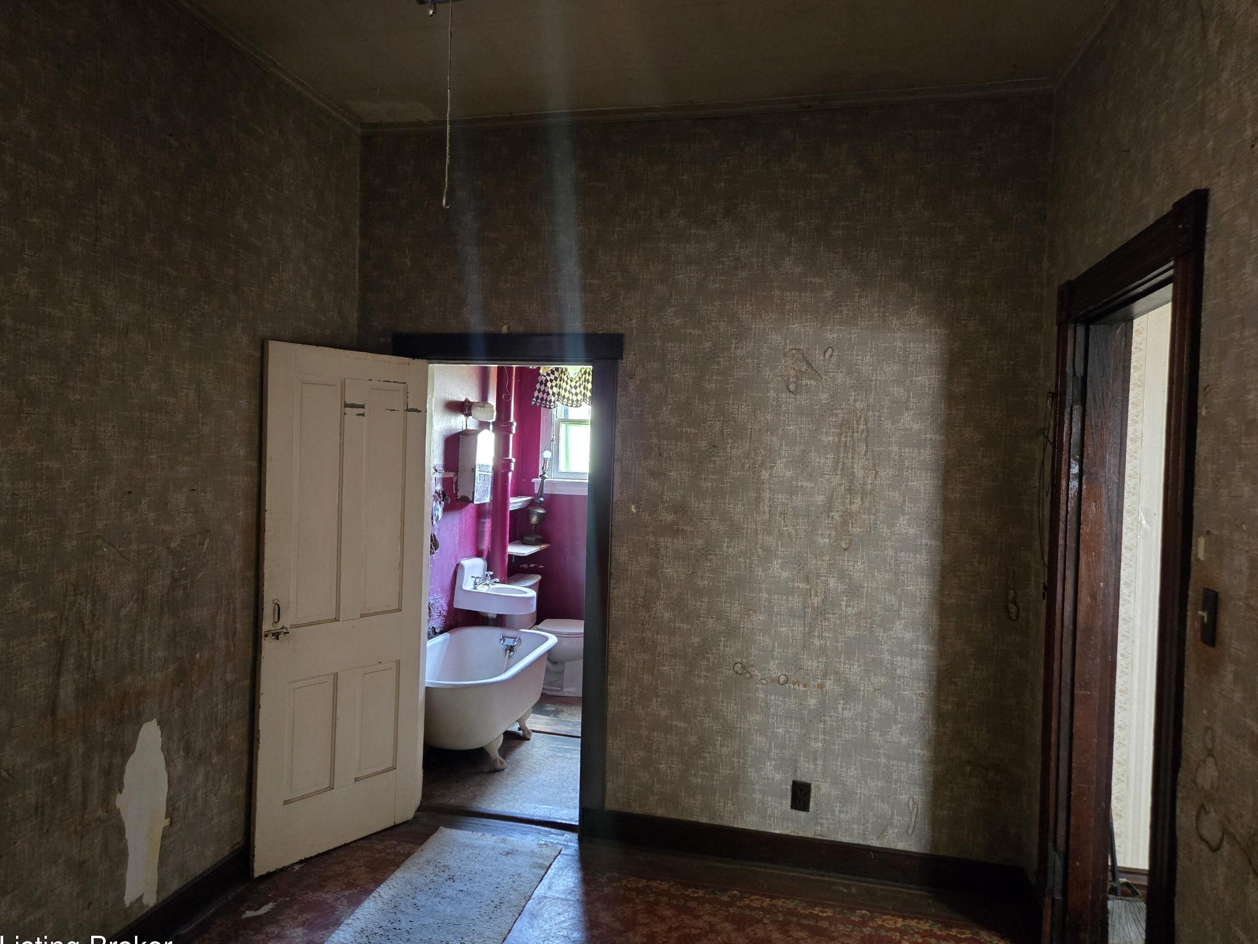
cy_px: 481
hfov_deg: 69.3
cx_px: 586
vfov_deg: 54.9
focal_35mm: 25
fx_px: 909
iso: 1000
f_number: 1.8
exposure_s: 1/60
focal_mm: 5.4
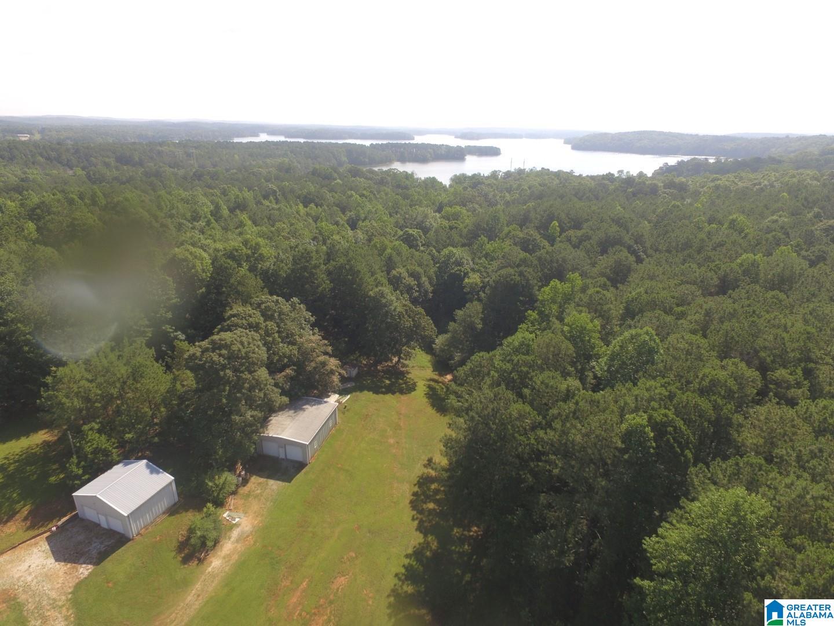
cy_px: 313
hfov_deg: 81.7
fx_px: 482
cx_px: 417
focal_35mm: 20
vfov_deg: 66.0
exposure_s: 1/646
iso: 100
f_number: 2.8
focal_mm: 3.61
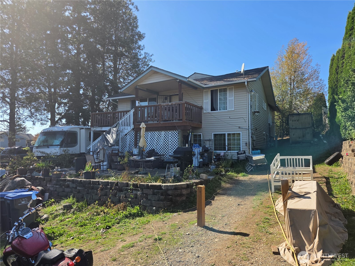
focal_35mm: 23
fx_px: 236
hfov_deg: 73.9
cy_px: 133
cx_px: 178
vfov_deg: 58.9
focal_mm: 5.4
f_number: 1.8
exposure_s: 1/2579
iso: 80
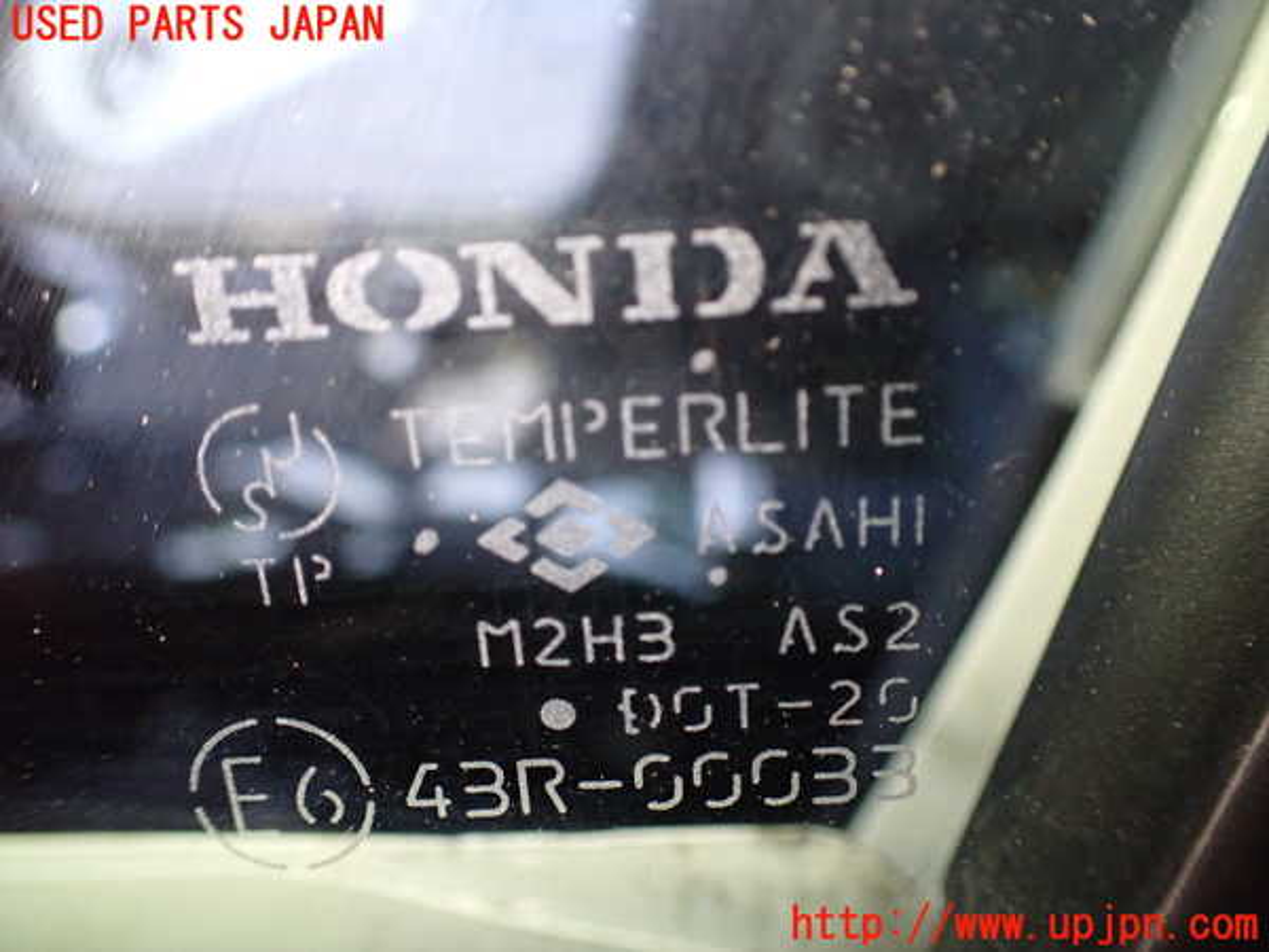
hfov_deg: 60.0
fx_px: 1100
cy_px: 476
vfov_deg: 46.8
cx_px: 634
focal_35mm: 30
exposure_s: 1/100
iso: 800
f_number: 2.3
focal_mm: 5.4
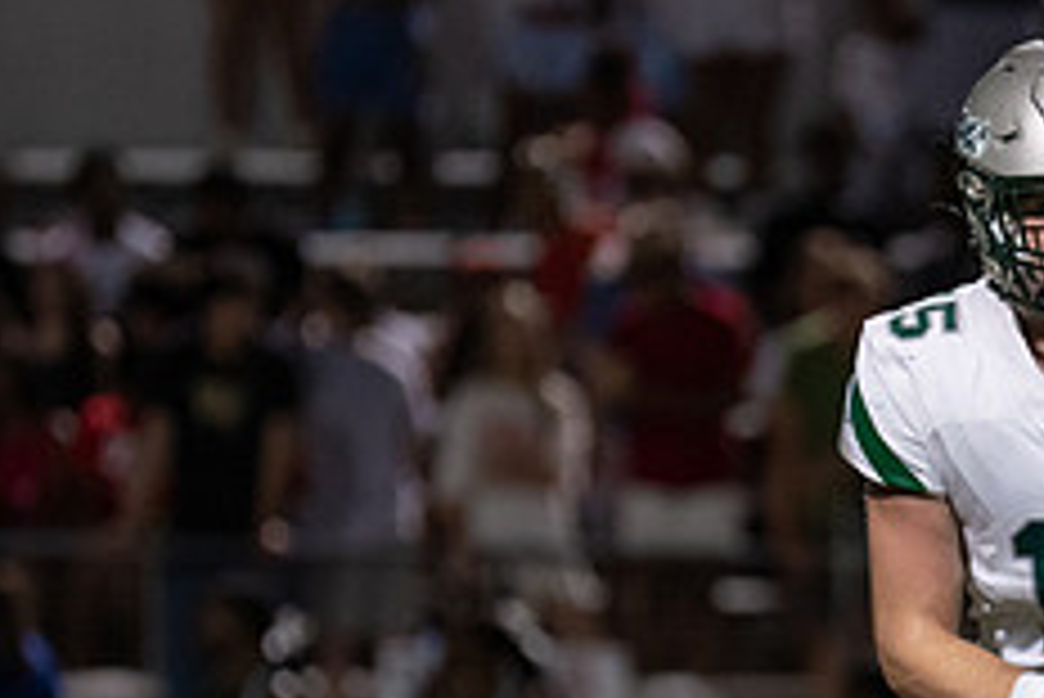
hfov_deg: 2.9
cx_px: 1120
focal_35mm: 721
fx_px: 20921
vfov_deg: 1.9
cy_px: 491
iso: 2500
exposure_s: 1/1000
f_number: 2.8
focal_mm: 200
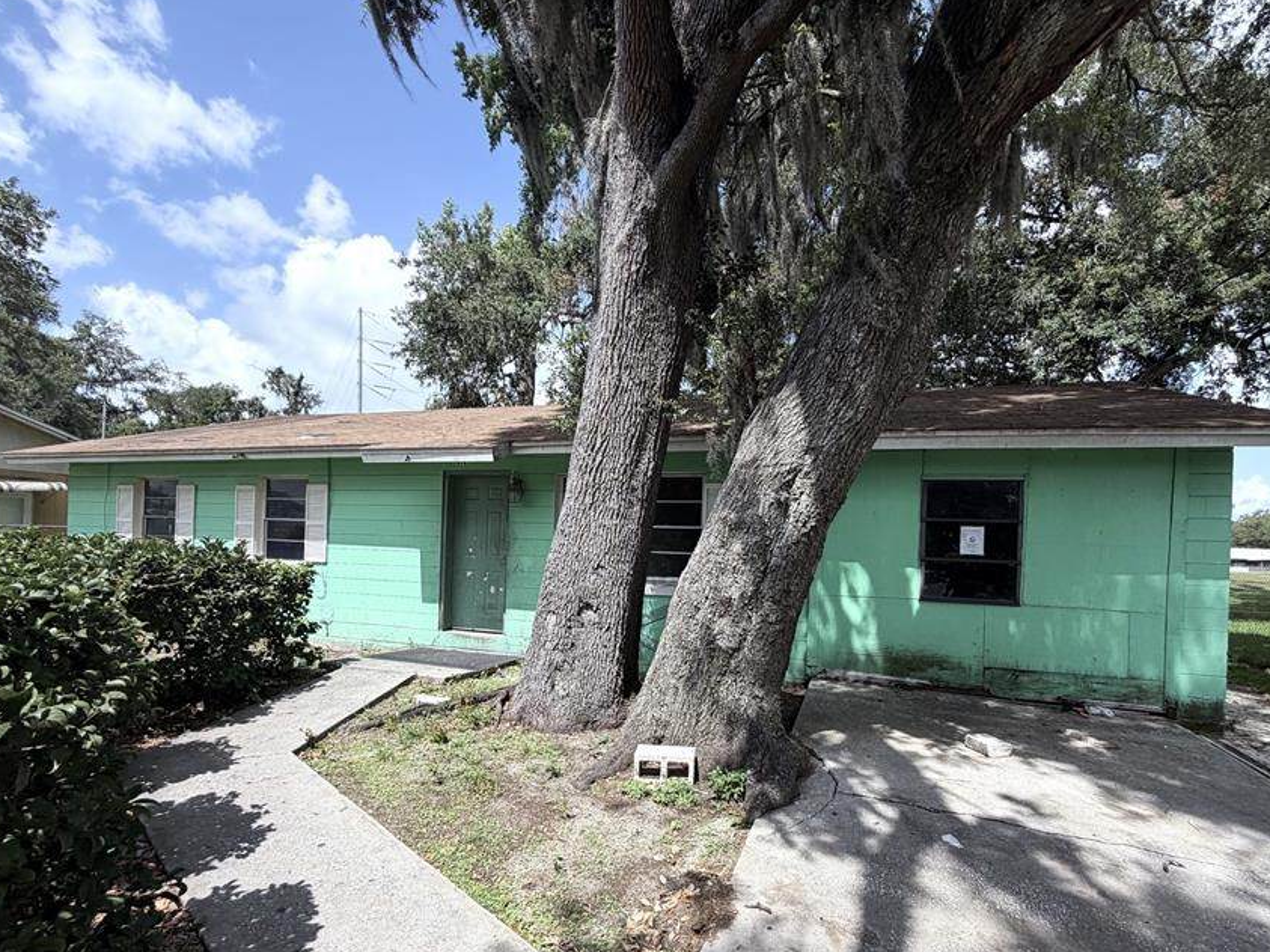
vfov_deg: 74.3
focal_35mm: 17
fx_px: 624
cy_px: 547
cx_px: 682
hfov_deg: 90.9
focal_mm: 2.22
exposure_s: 1/770
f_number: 2.2
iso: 32
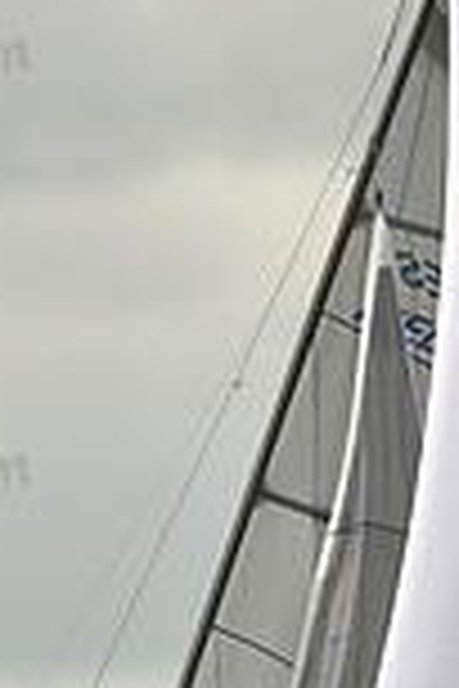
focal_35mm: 756
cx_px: 263
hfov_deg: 1.8
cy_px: 706
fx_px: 14457
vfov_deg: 2.7
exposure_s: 1/1250
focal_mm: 200
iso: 320
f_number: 8
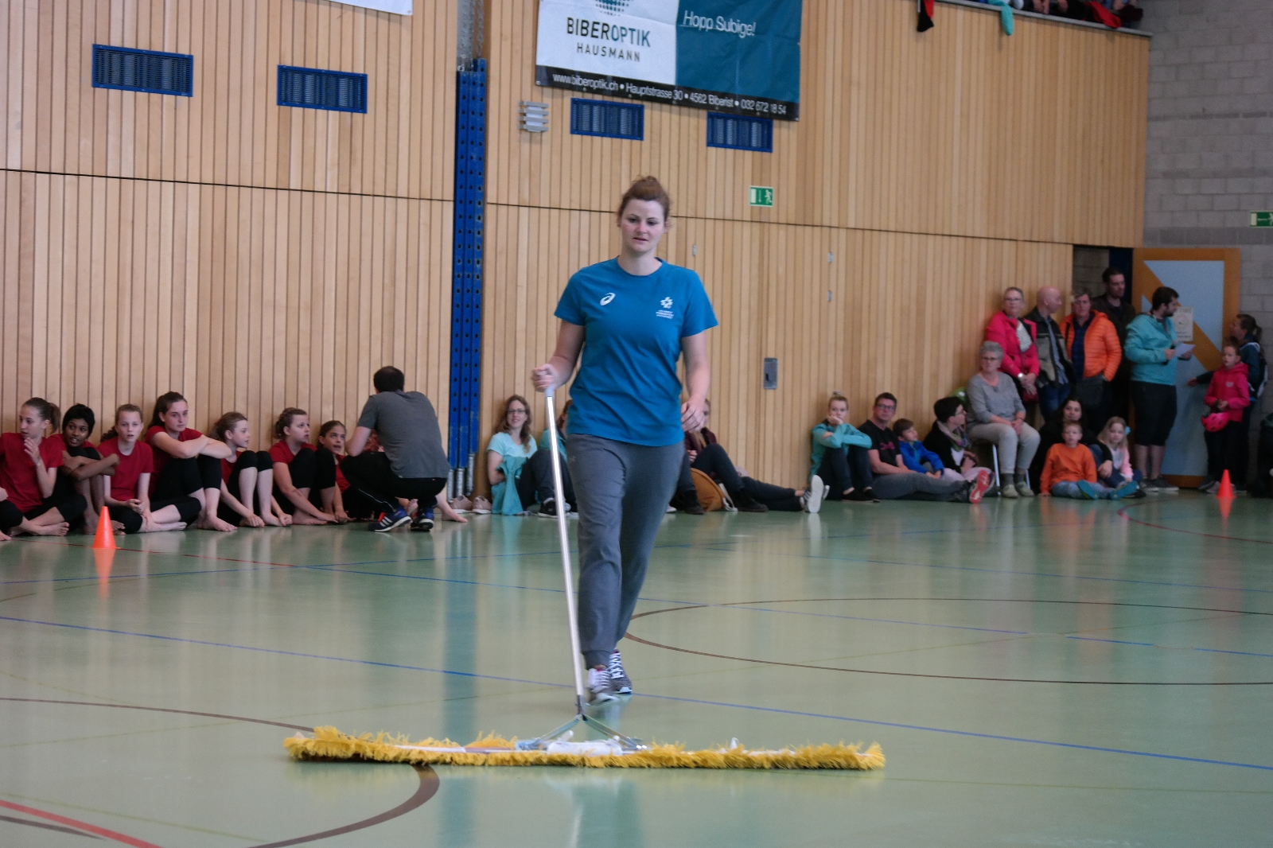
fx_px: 3182
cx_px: 636
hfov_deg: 22.6
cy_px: 424
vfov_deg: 15.2
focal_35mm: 90
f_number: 4
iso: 800
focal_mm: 59
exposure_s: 1/100
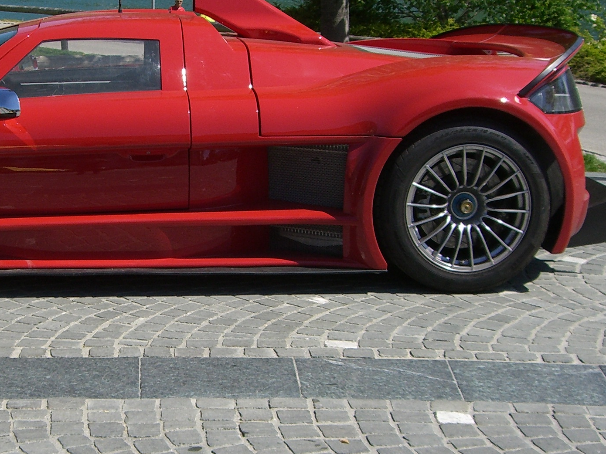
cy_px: 228
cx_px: 165
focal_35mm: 77
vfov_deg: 19.1
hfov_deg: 25.1
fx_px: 1348
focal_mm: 6.2
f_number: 4.3
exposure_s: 1/640
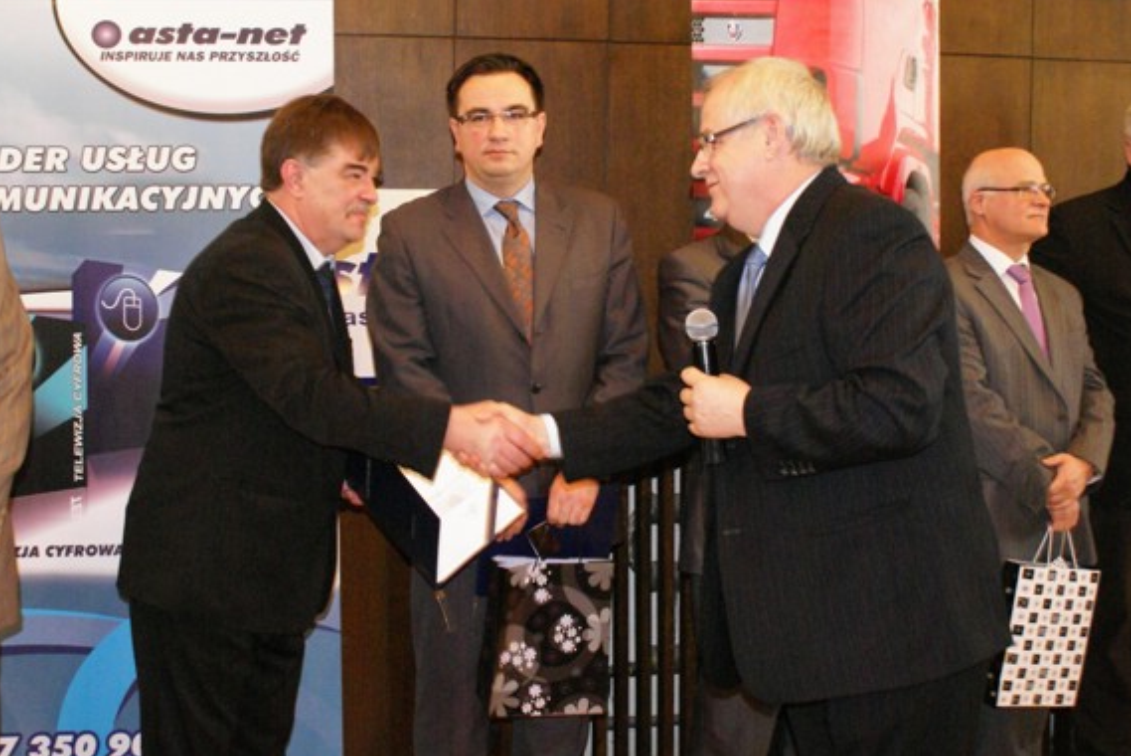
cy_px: 368
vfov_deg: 28.1
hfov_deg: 41.1
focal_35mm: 48
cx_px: 541
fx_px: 1509
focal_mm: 26
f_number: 4.5
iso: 1600
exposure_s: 1/20
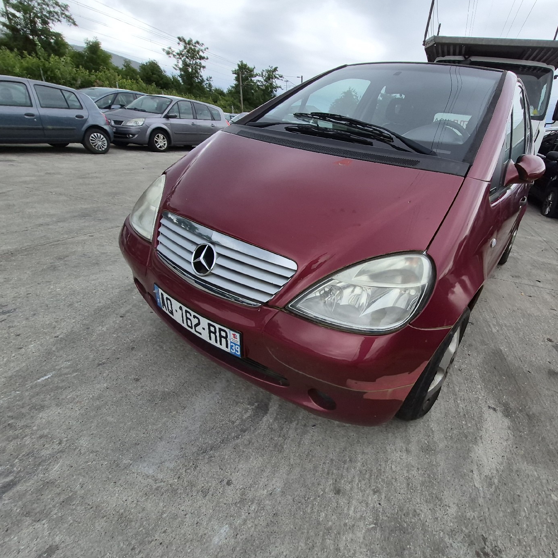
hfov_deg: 85.1
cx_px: 361
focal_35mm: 16
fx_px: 292
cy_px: 279
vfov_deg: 87.4
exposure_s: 1/1250
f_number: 2.2
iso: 40
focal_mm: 1.74
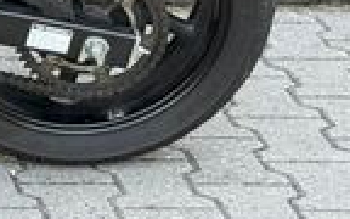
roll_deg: +0.3
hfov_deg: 8.8
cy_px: -217
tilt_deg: -10.9
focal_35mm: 226
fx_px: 2156
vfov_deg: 5.7
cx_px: -343
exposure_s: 1/242
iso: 100
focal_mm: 6.76
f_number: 1.78
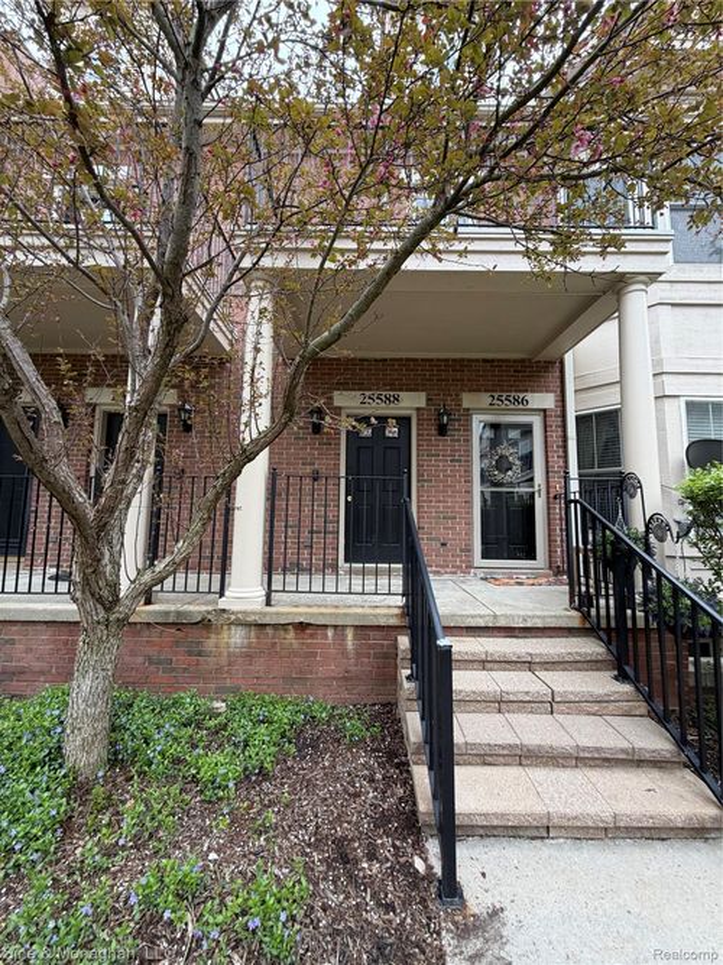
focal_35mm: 14
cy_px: 482
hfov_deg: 85.7
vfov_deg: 102.1
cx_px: 362
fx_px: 390
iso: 125
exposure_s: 1/121
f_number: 2.2
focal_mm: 2.22
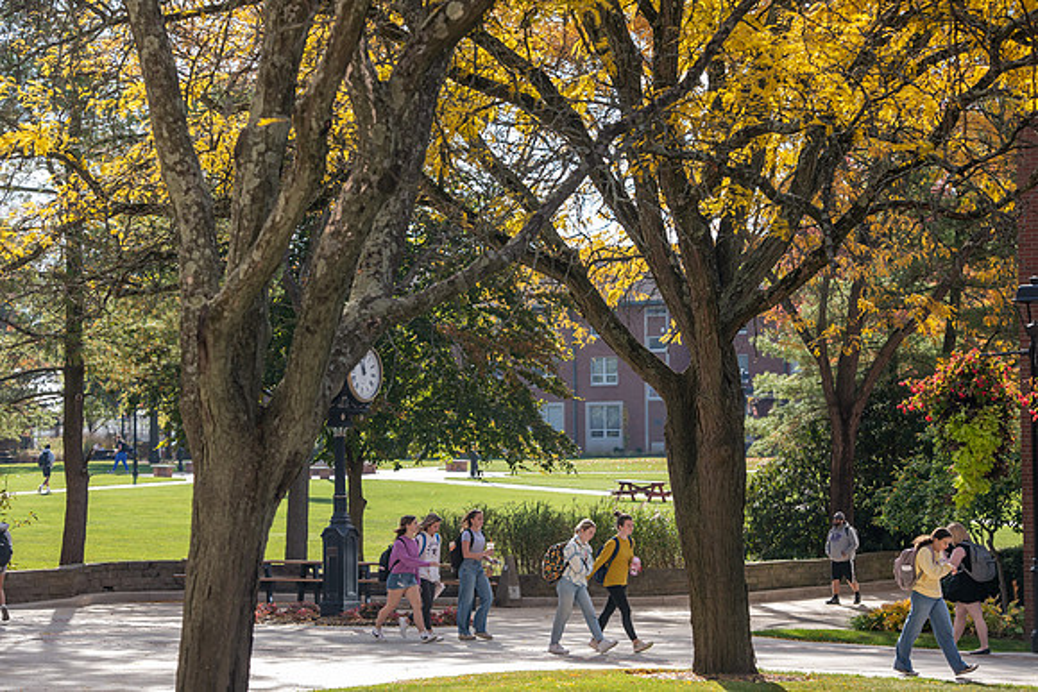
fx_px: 3028
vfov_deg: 13.0
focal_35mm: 105
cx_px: 519
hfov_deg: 19.5
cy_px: 346
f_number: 5.6
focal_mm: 105
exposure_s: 1/400
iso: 200
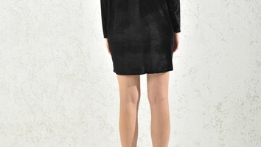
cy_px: 33
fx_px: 554
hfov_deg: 26.5
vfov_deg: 15.0
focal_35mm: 80
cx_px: 130
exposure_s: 1/160
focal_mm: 50
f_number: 7.1
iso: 100
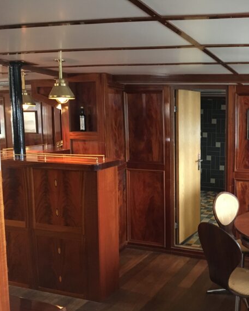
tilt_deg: -7.1
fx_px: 350
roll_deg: -1.2
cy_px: 156
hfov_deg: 37.7
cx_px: 201
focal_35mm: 38
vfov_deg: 47.9
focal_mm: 4.15
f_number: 2.2
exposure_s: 1/17
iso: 200
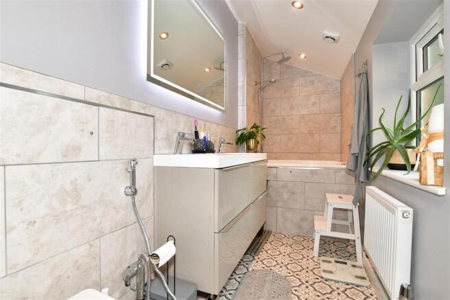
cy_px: 150
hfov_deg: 100.4
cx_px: 225
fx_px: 187
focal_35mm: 15
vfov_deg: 77.3
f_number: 6.3
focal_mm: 10
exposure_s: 1/15
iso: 200
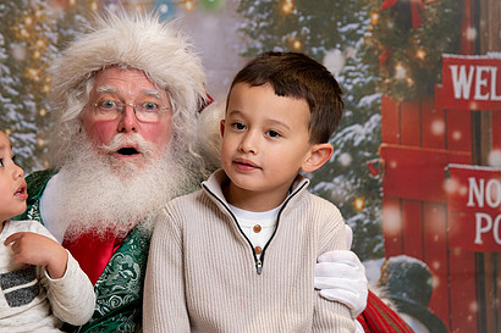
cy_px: 184
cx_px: 169
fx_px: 1808
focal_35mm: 130
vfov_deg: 10.5
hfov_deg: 15.7
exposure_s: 1/200
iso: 1250
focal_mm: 92
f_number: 4.5
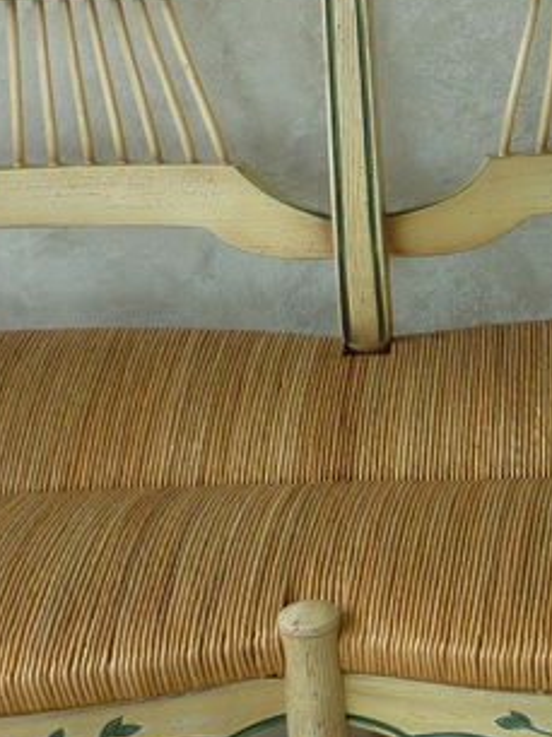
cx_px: 636
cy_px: 289
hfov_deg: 12.0
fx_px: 2576
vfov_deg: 16.3
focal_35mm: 121
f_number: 3.6
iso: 100
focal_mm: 6.1
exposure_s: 1/30
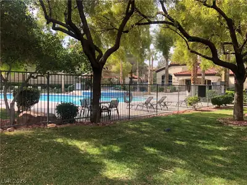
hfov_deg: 63.4
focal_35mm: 28
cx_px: 124
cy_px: 92
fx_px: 200
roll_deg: -1.1
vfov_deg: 49.7
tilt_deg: -1.7
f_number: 1.8
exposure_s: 1/521
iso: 20
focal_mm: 4
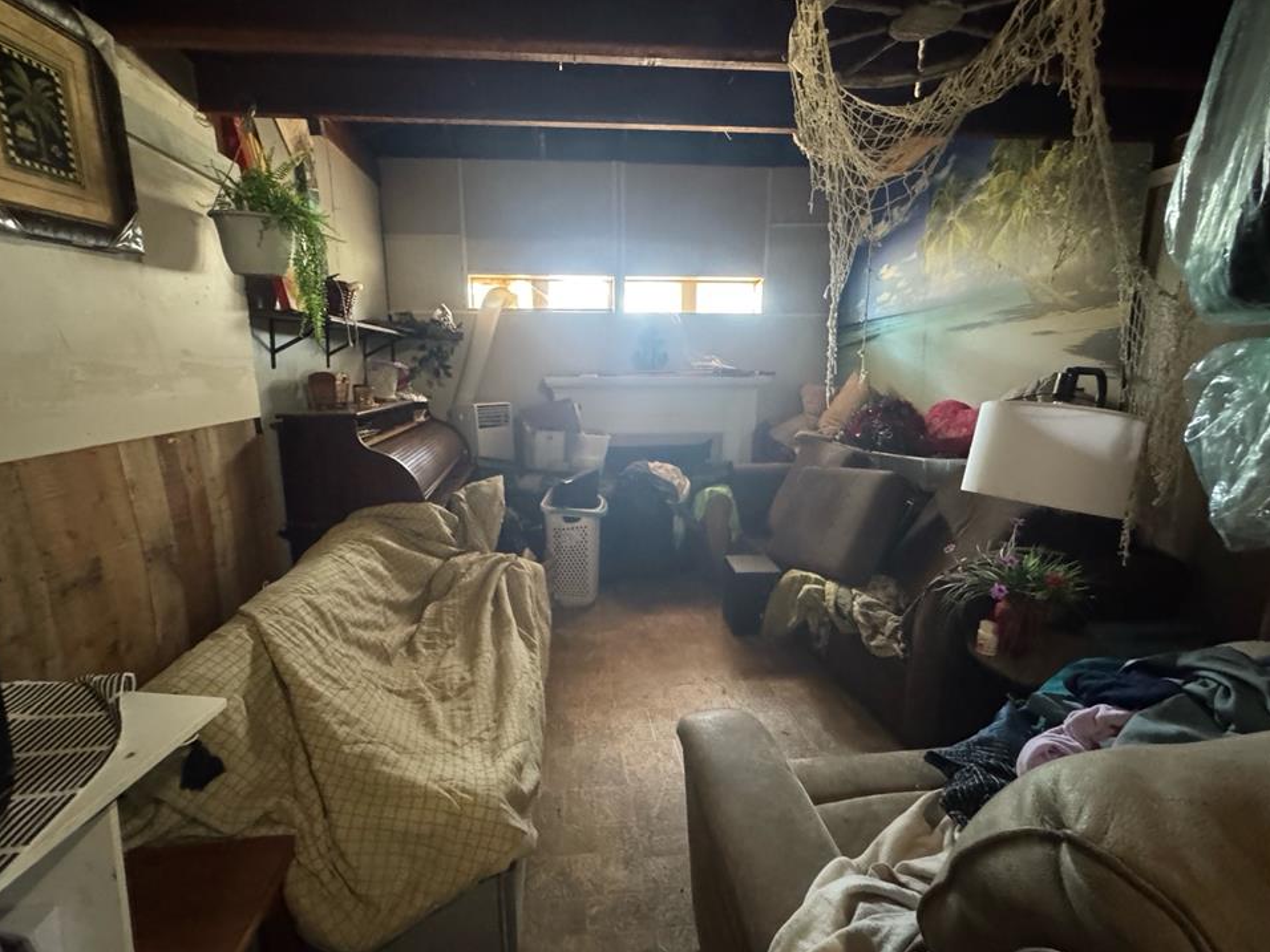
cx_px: 606
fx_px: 550
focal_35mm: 15
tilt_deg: -12.8
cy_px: 465
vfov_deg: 81.7
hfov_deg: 98.1
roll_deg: -0.1
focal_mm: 2.22
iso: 1250
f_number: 2.2
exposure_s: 1/40
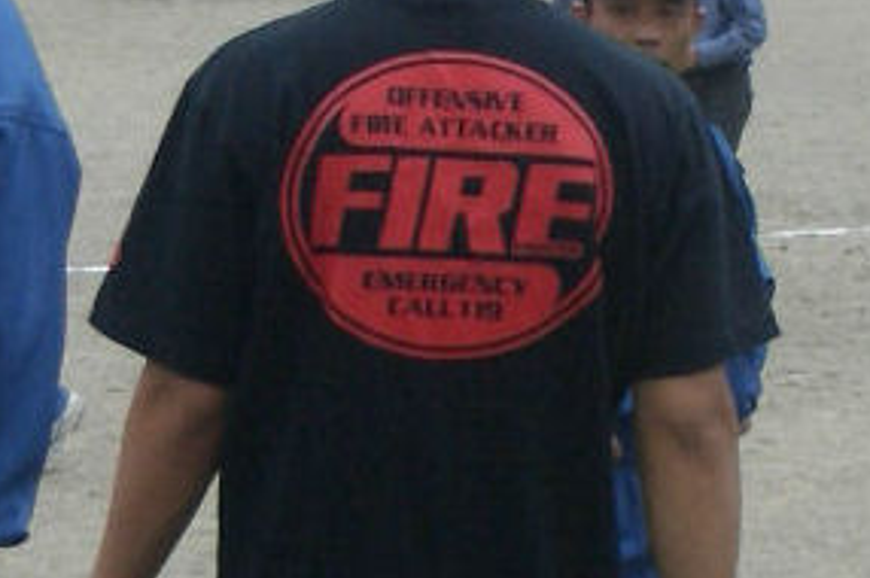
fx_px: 1231
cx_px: 441
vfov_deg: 26.2
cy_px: 408
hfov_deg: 38.9
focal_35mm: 51
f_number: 2.6
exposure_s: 1/800
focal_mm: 5.8
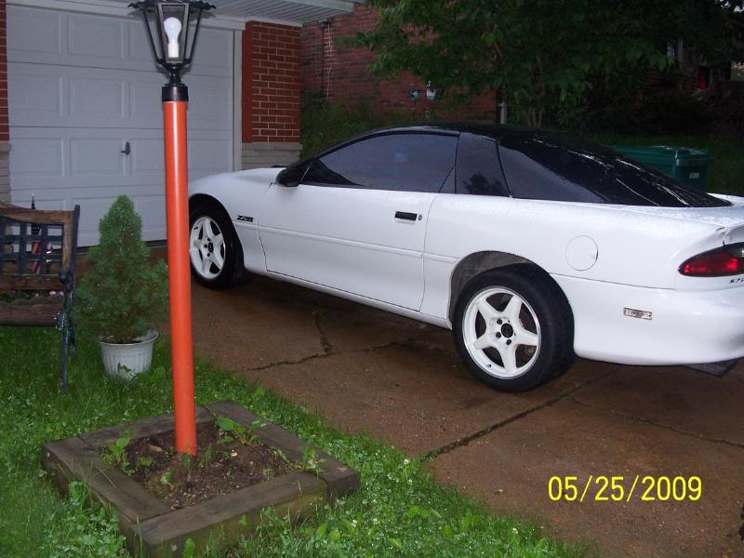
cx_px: 372
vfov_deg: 40.7
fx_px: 752
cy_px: 279
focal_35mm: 35
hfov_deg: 52.6
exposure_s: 1/60
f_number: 2.8
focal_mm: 6
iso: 140
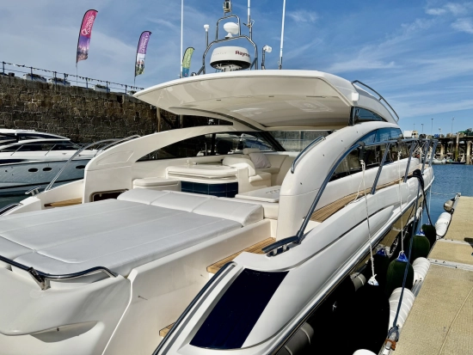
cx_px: 236
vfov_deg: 56.9
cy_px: 178
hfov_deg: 71.6
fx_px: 328
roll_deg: -0.6
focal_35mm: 24
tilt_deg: -4.2
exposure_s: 1/12346
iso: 64
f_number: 1.78
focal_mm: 6.76
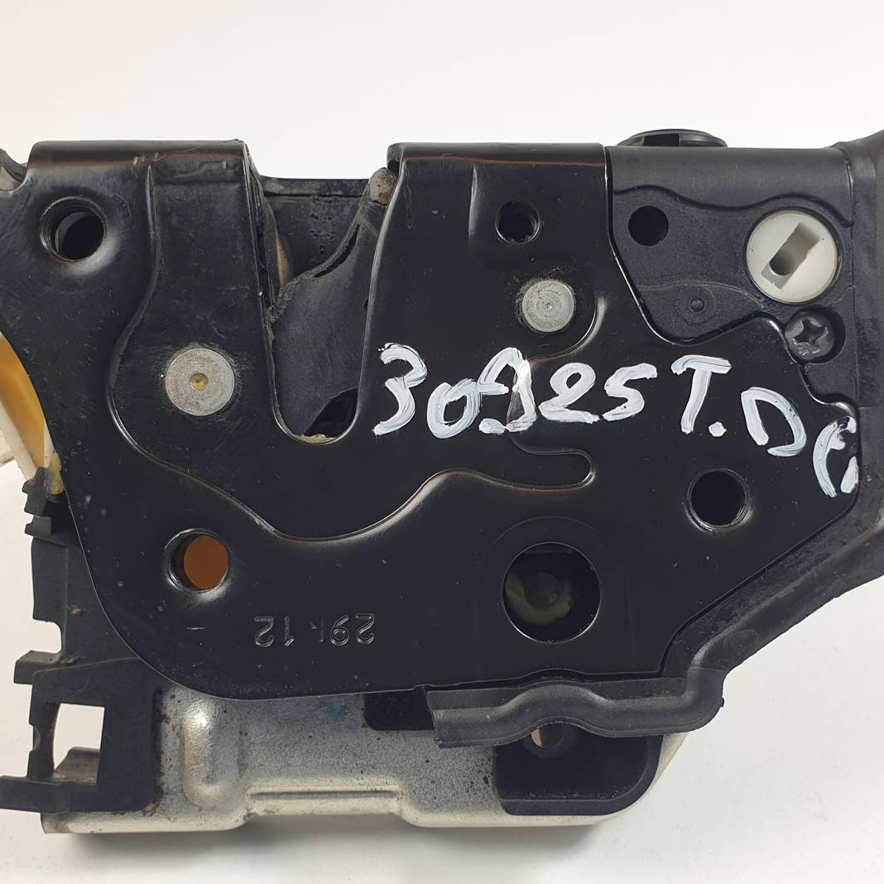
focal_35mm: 31
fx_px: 896
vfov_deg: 52.5
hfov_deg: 52.5
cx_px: 418
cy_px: 442
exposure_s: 1/100
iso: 50
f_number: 2.4
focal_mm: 4.3
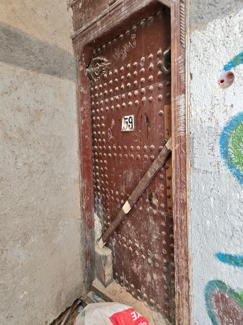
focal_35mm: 23
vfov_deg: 73.9
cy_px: 162
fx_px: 215
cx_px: 122
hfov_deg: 58.9
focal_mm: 5.4
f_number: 1.8
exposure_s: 1/100
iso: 200
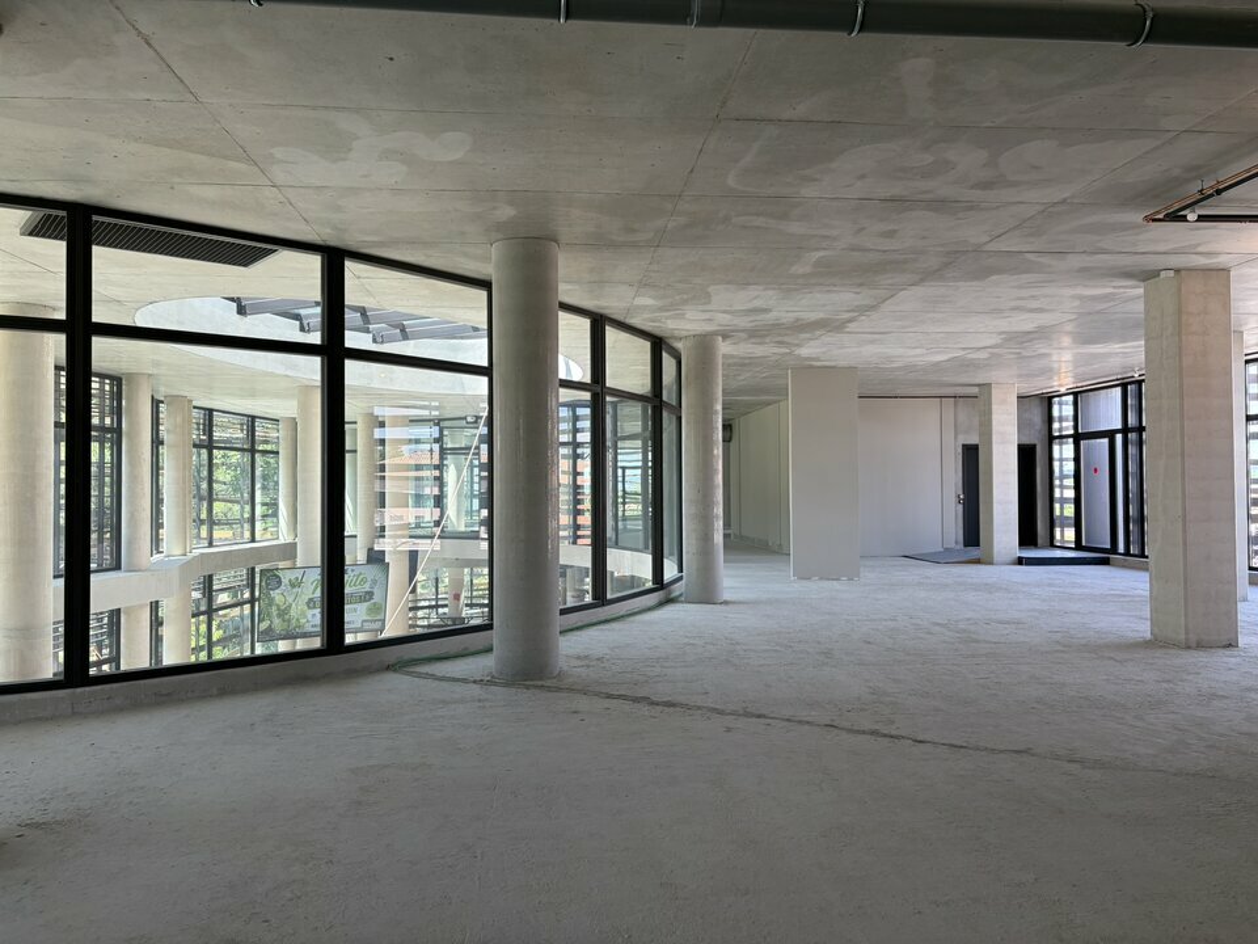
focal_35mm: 26
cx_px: 629
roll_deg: +0.4
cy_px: 472
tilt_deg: +1.2
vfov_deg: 53.1
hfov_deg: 67.3
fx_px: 945
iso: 50
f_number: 1.6
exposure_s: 1/161
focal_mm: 5.96
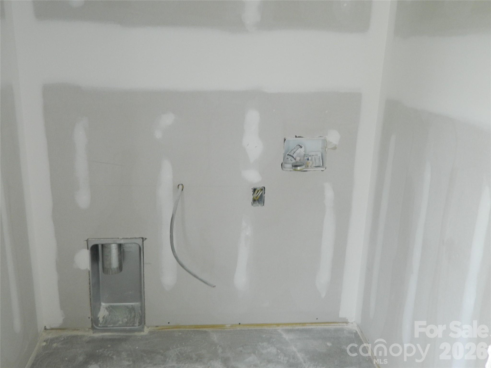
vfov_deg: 40.7
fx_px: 496
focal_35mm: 35
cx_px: 246
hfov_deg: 52.6
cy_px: 184
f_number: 3.3
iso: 200
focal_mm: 6.2
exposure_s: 1/40
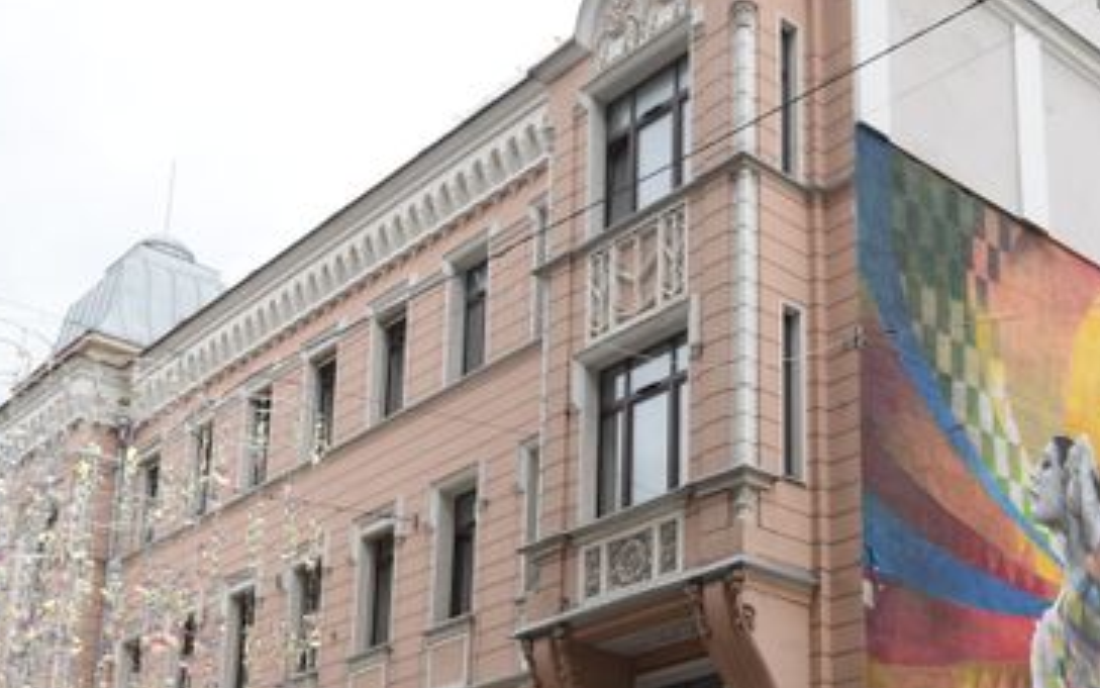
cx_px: 870
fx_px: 1529
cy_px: 667
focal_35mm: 51
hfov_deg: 38.2
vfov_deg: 24.4
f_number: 5
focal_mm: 26
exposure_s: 1/250
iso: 180
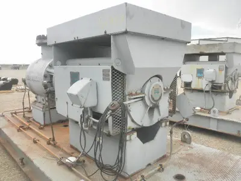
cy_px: 90
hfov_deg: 63.4
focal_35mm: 28
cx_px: 120
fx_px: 195
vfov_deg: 49.7
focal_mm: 5
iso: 64
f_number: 3
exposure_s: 1/320
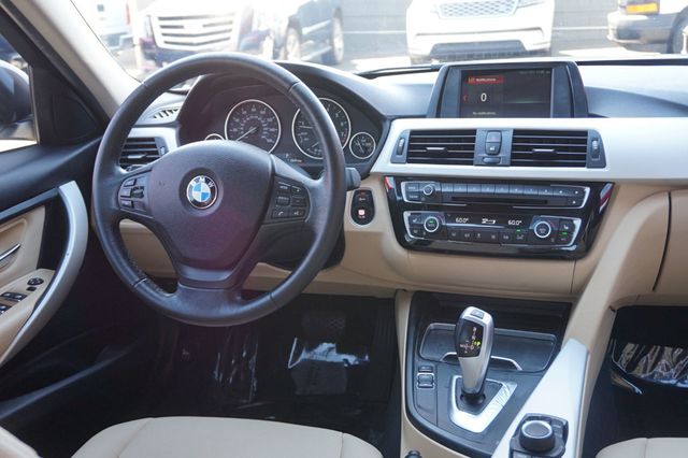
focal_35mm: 36
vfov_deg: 36.8
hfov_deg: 53.2
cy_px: 229
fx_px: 688
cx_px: 344
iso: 400
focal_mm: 24
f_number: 4.5
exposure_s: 1/60
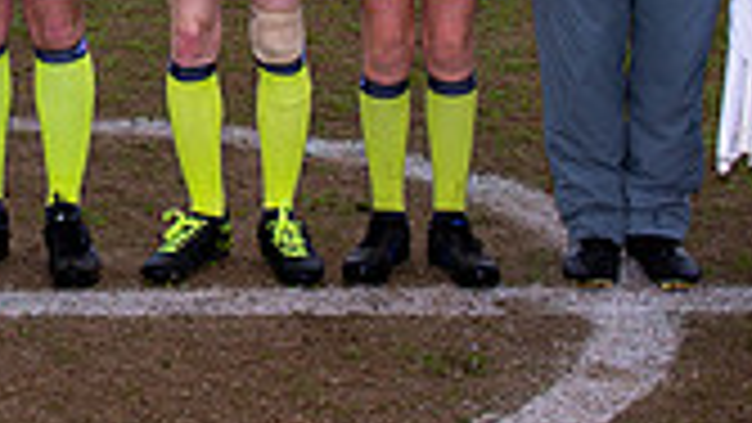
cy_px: -239
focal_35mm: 126
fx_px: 2513
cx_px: 28
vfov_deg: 9.3
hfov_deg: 16.7
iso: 100
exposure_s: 1/160
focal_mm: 19
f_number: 4.5
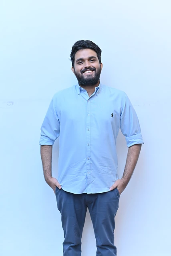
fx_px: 356
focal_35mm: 50
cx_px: 86
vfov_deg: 39.6
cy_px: 128
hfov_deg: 27.0
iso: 400
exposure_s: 1/200
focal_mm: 50
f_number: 2.2
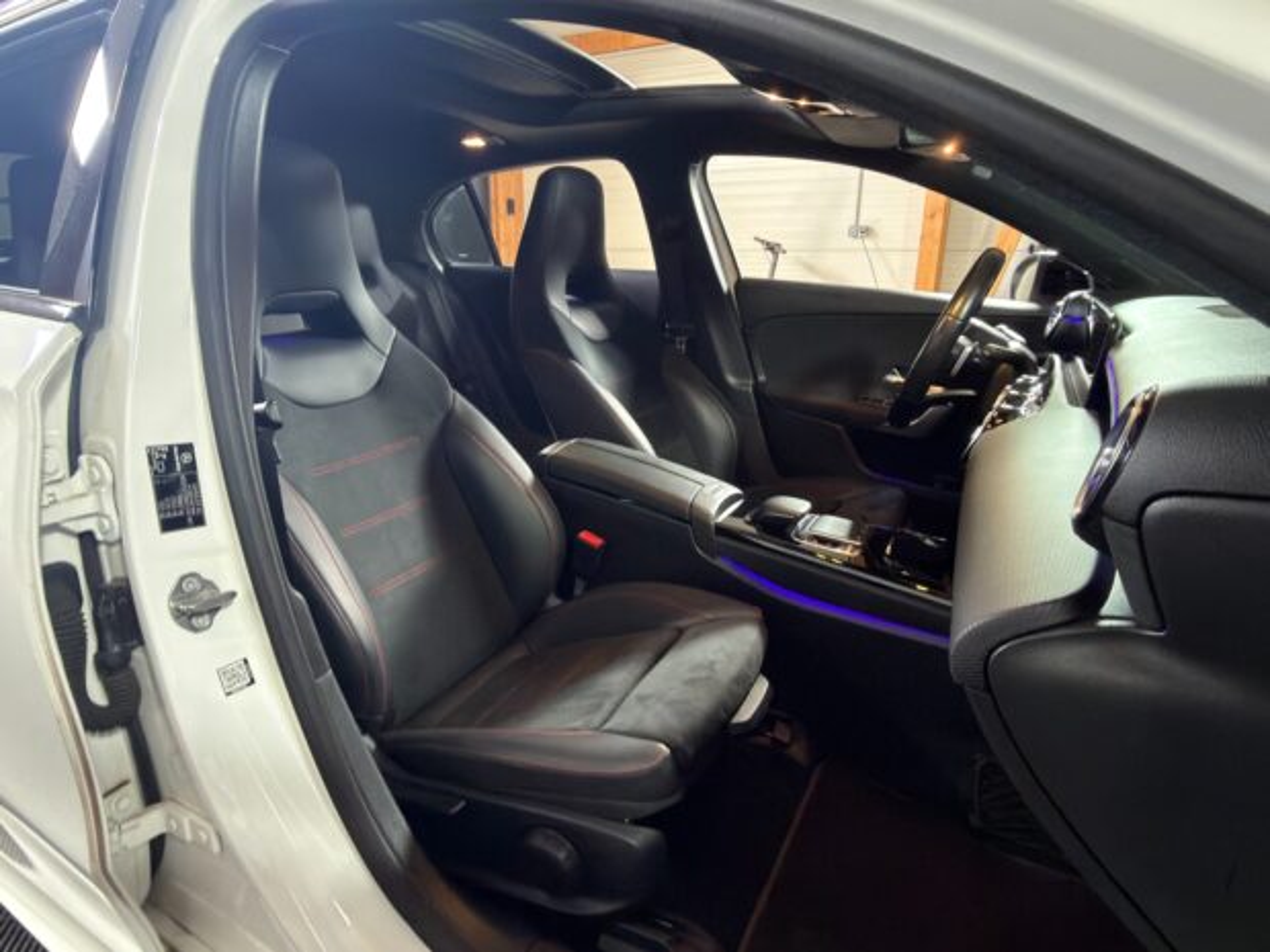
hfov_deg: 84.7
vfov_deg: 68.7
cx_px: 635
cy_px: 476
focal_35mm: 19
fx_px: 697
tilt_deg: -17.6
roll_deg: -0.5
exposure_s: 1/25
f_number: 2.2
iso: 250
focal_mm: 2.22
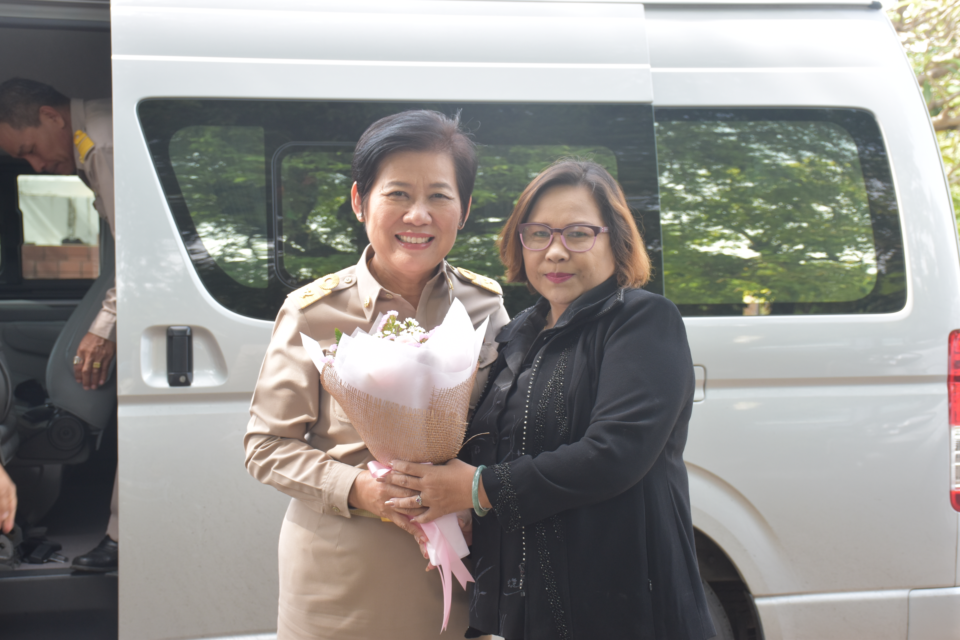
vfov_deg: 23.8
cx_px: 480
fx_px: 1520
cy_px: 320
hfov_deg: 35.1
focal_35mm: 57
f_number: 6.3
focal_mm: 38
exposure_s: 1/160
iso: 400
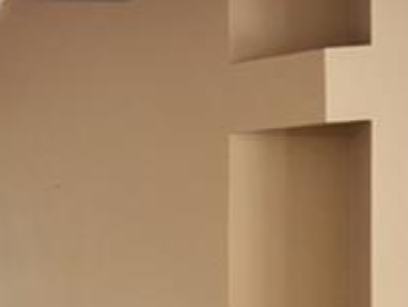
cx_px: -856
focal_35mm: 121
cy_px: 297
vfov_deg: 12.2
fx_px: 1429
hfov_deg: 10.6
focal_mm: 16
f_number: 7.1
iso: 125
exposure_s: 1/2.5
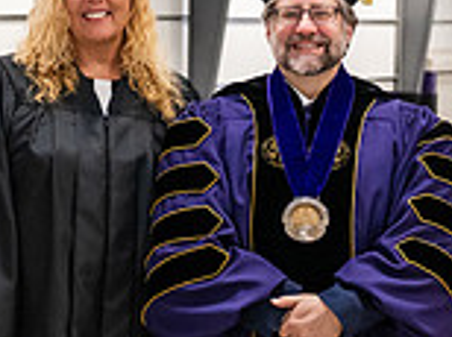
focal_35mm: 161
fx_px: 2099
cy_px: 283
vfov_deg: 9.2
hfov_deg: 12.3
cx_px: 317
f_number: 4
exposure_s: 1/200
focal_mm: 40
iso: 3200
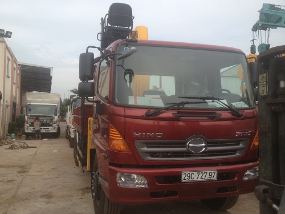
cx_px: 142
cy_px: 107
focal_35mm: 35
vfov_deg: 40.7
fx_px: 288
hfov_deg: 52.6
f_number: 2.4
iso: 50
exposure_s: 1/563
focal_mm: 4.28
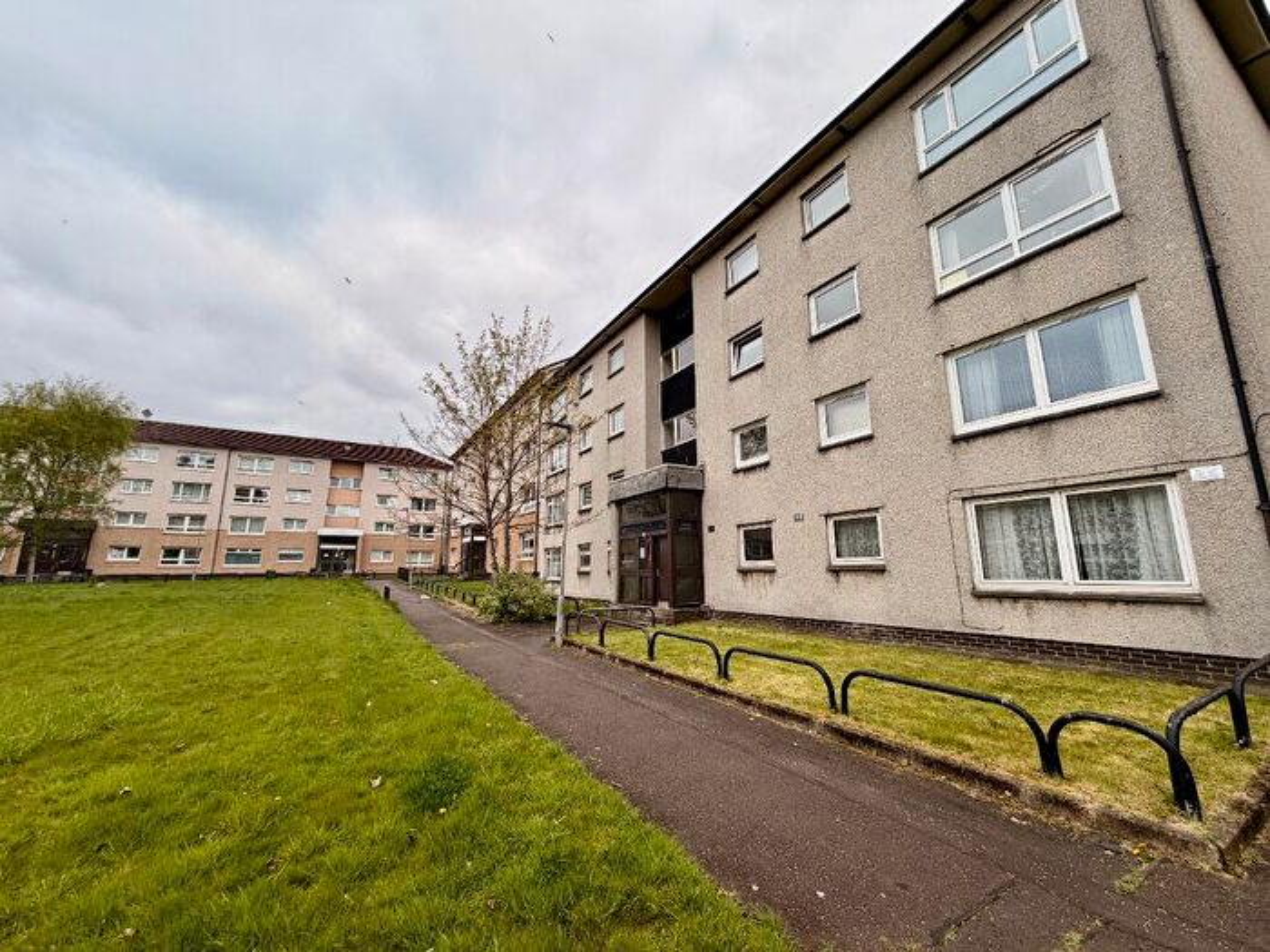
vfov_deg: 85.7
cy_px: 476
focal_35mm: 14
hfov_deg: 102.1
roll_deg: -0.6
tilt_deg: +11.7
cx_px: 635
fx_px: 514
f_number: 2.2
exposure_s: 1/876
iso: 20
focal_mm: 2.22
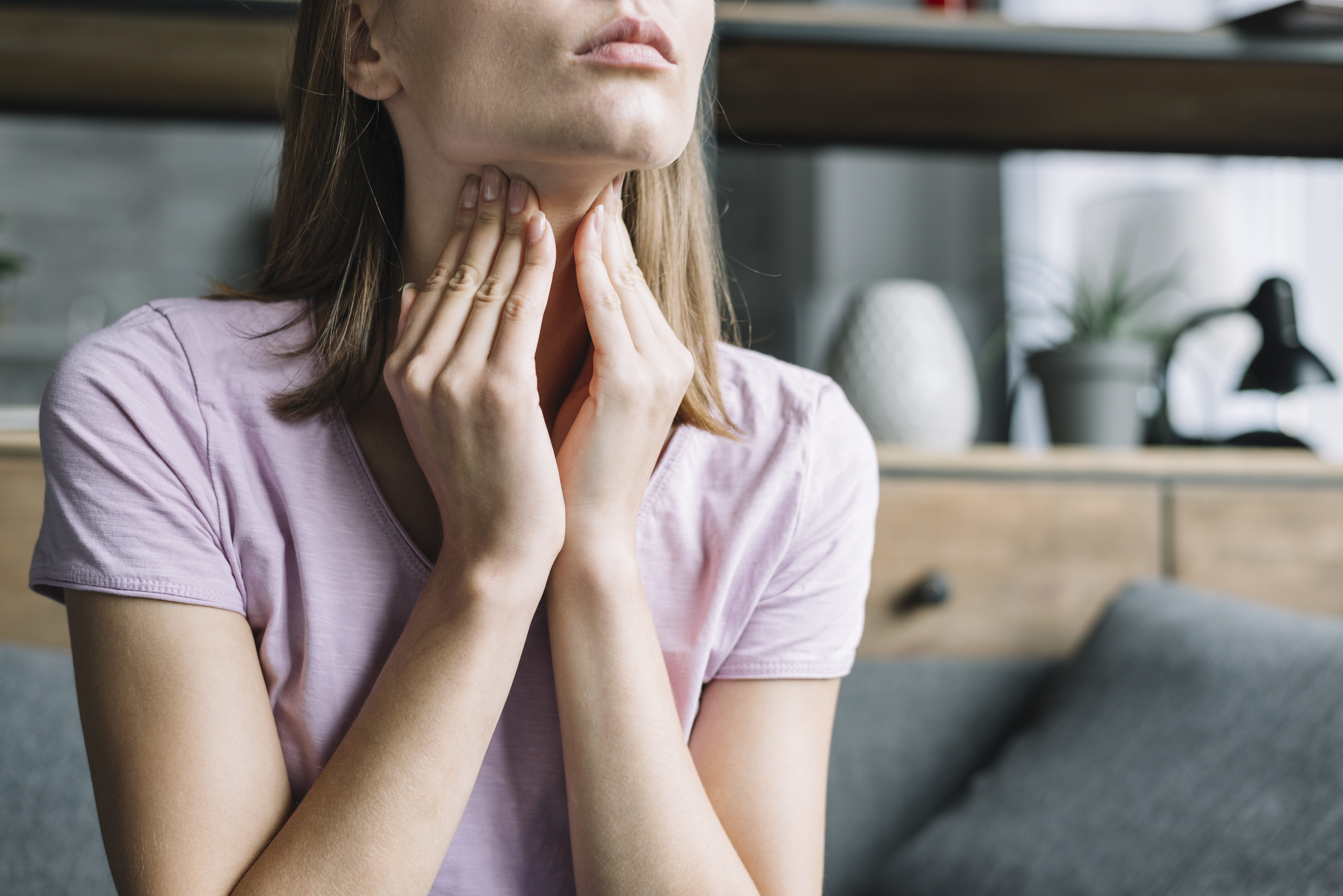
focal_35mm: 50
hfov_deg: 39.6
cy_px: 448
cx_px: 672
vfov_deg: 27.0
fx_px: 1866
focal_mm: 50
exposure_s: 1/100
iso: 250
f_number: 2.8
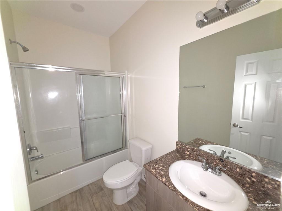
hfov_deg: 106.2
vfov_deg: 89.9
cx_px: 141
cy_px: 106
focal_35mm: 13
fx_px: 106
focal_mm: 2.2
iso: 400
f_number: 1.9
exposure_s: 1/21.5
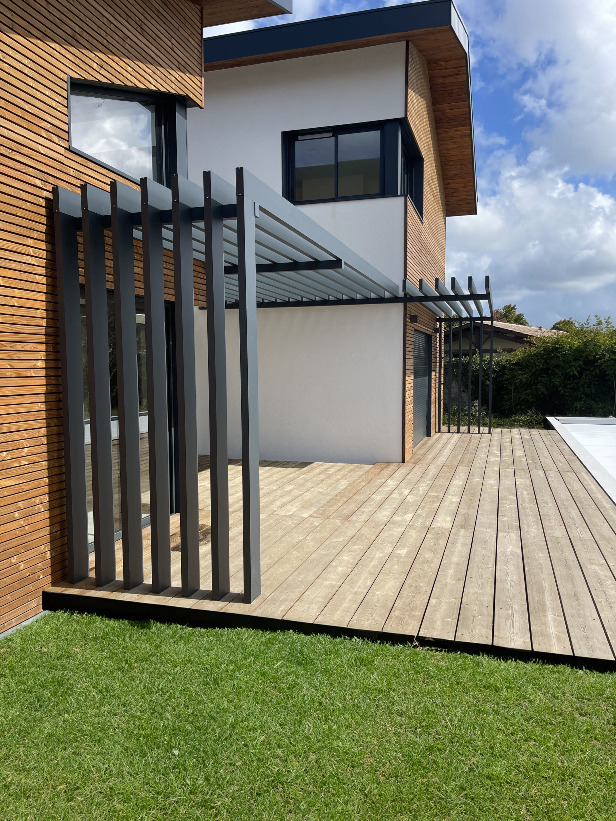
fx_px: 593
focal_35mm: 25
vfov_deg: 69.4
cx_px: 308
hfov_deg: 54.9
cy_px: 410
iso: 32
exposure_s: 1/3663
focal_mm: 5.1
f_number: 1.6
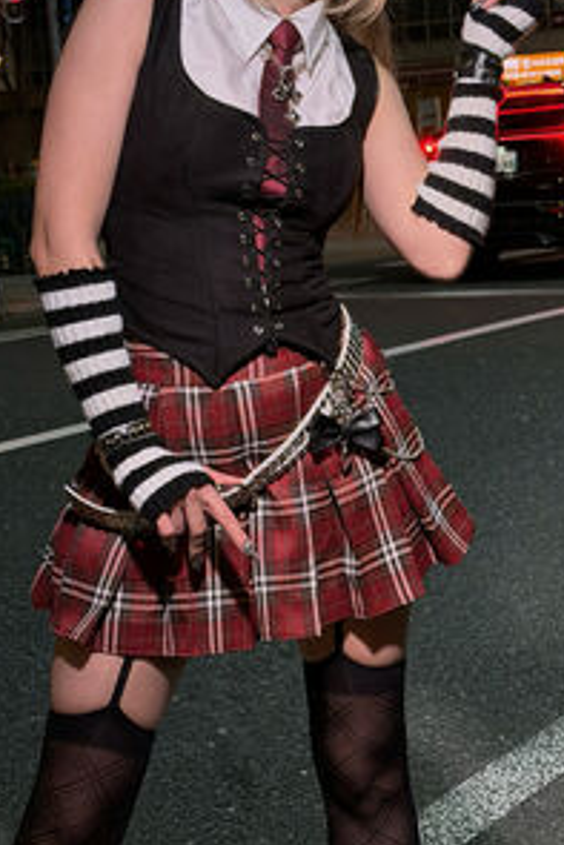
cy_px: 328
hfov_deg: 17.3
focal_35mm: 79
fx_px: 1854
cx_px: 372
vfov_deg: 25.6
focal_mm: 6.76
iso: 160
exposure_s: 1/60
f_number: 1.78
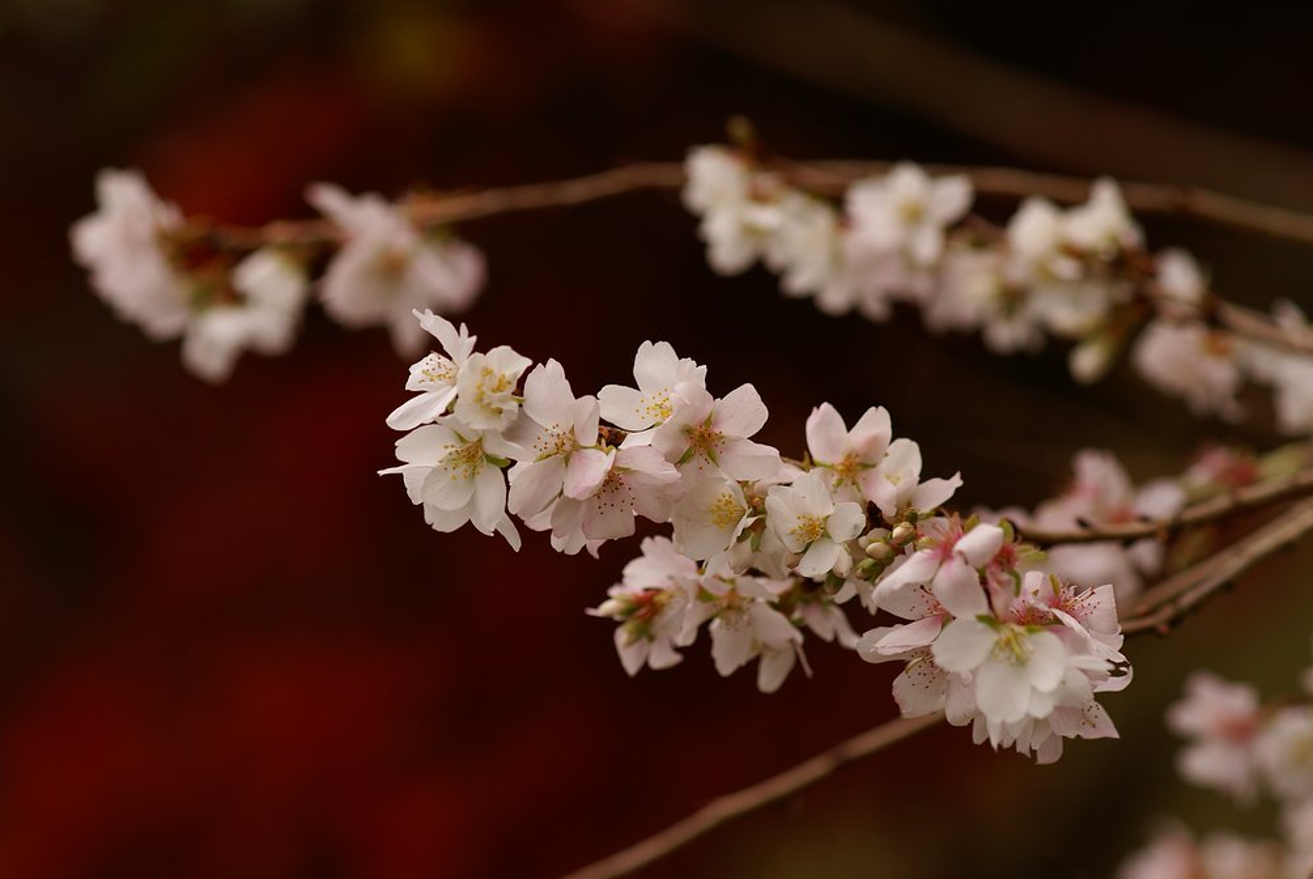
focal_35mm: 153
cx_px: 660
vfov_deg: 9.0
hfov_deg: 13.4
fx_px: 5587
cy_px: 436
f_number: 4.5
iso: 100
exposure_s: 1/320
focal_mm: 100
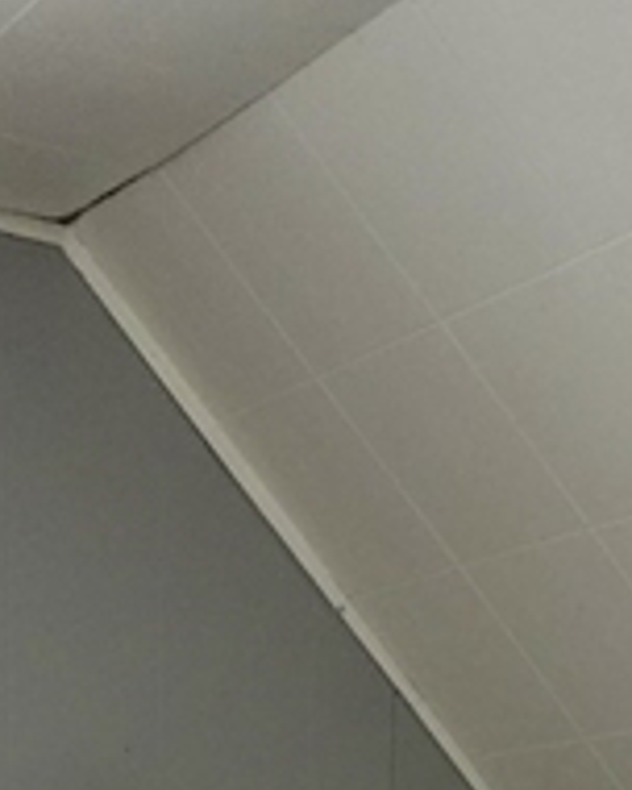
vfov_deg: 16.3
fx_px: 2128
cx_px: 407
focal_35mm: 91
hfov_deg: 16.9
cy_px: 1563
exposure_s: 1/250
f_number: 1.8
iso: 2500
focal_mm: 9.4
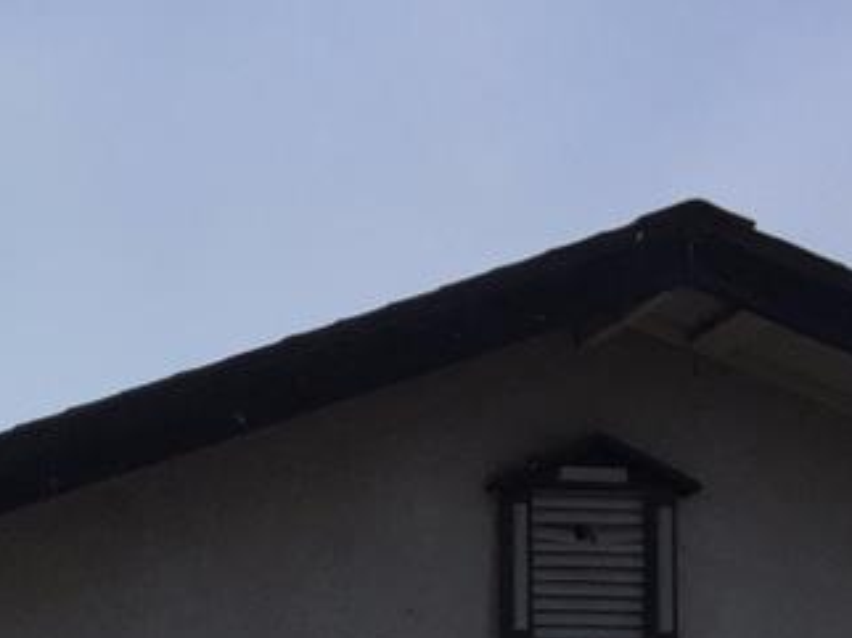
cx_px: -349
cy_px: 1440
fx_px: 3320
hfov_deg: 13.9
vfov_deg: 9.9
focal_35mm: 135
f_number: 2.2
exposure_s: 1/1582
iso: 32
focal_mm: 4.15
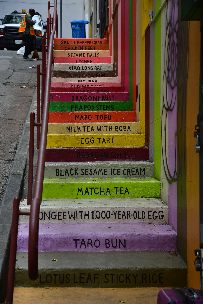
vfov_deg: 20.6
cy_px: 152
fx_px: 837
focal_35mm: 99
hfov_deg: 13.8
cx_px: 102
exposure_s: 1/125
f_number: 5.3
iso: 100
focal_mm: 66
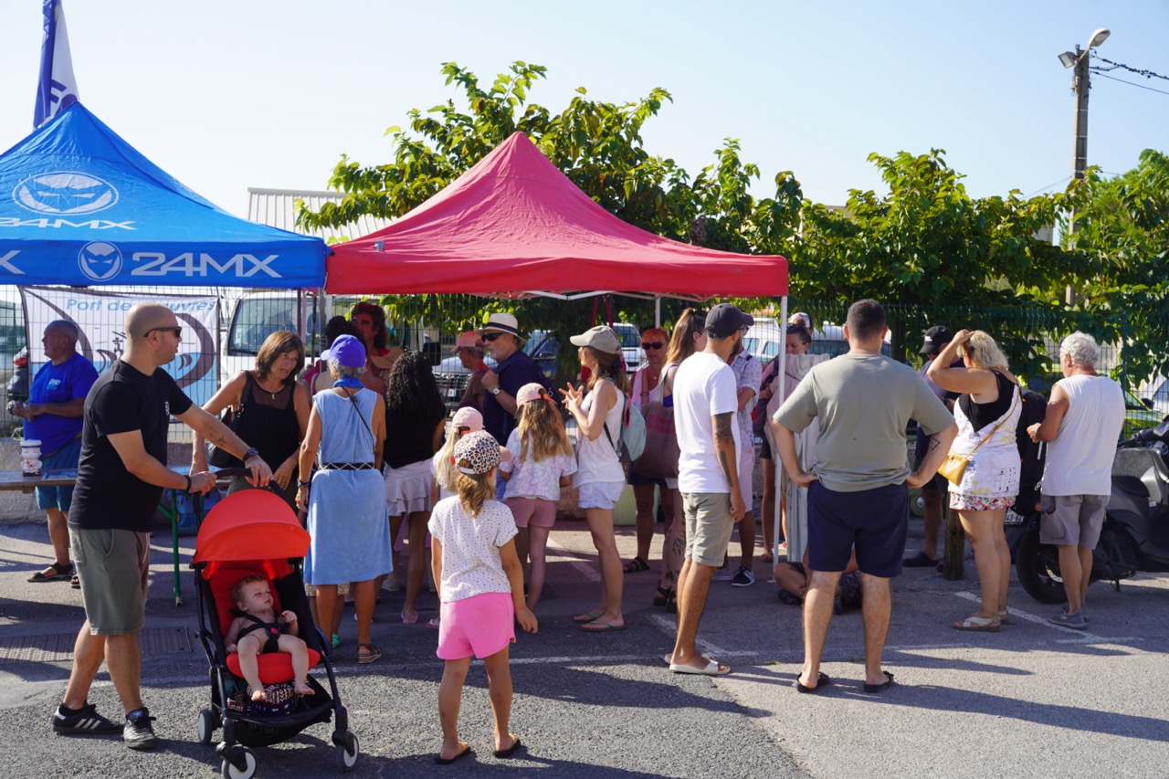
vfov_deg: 30.6
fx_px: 1422
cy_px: 390
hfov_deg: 44.7
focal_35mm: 44
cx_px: 584
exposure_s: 1/125
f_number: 9
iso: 100
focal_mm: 43.8
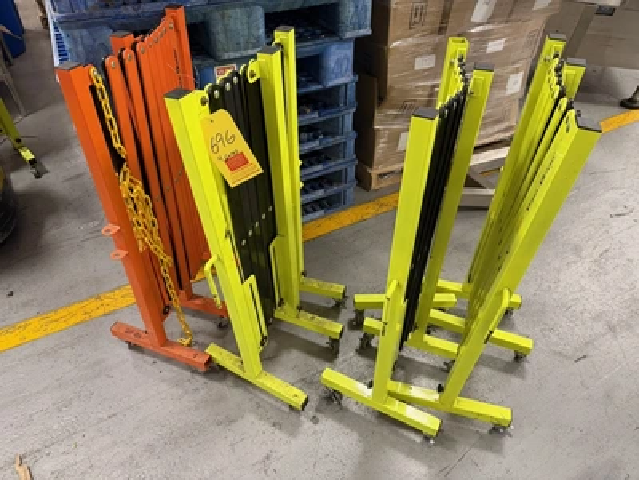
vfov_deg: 56.8
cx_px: 320
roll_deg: +0.6
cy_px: 240
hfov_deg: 71.6
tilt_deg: -41.7
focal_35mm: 24
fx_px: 443
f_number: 1.78
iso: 320
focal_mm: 6.76
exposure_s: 1/60
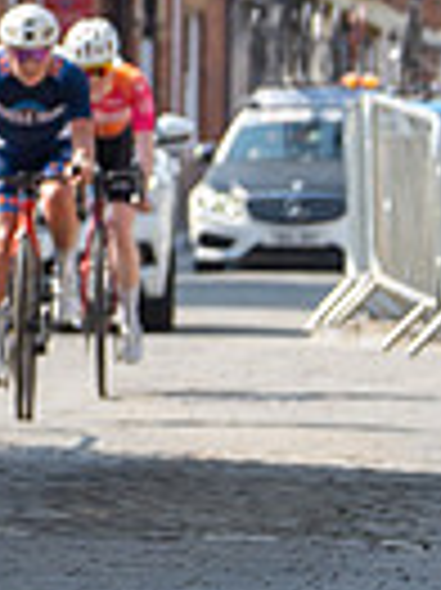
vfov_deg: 3.3
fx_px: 10140
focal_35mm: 596
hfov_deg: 2.5
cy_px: -332
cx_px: -780
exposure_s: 1/1000
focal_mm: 100
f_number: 4.5
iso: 200
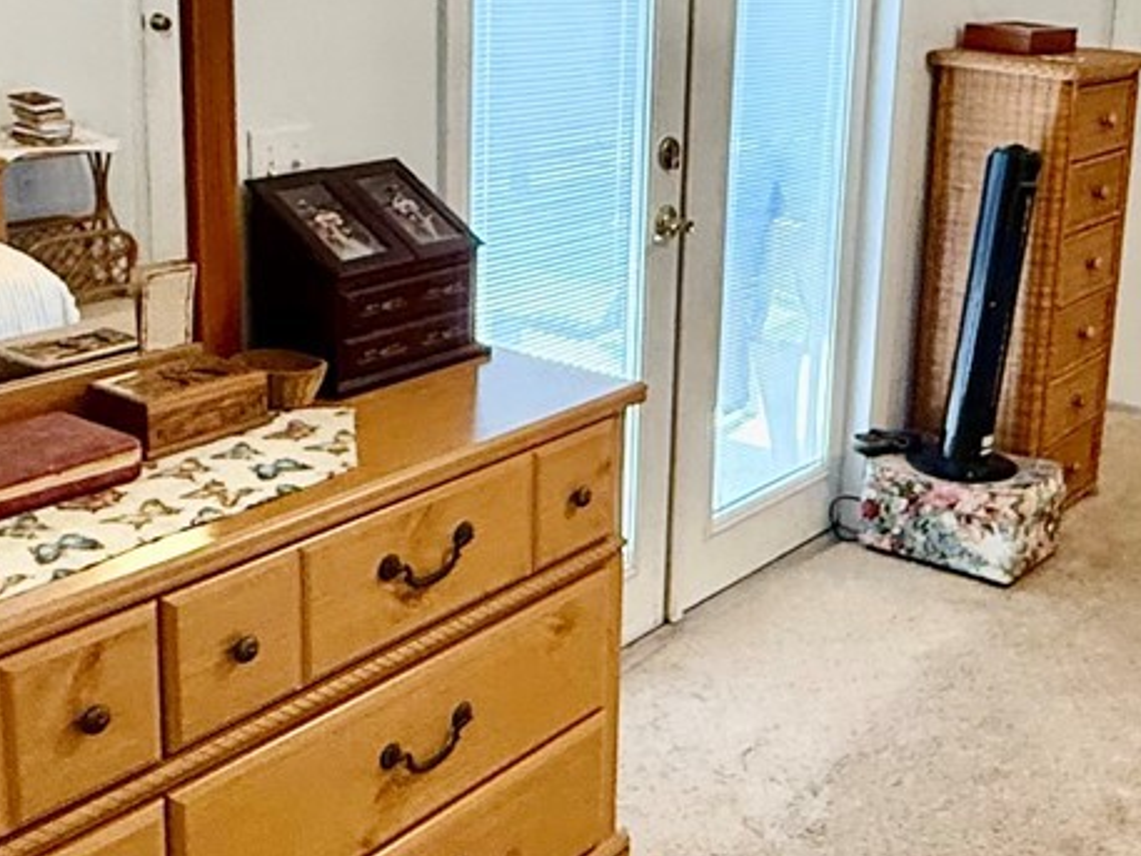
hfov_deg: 38.1
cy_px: 319
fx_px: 1616
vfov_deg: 29.6
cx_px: 826
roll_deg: -3.8
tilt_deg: -11.6
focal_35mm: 49
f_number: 2.2
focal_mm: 2.22
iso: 250
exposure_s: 1/60
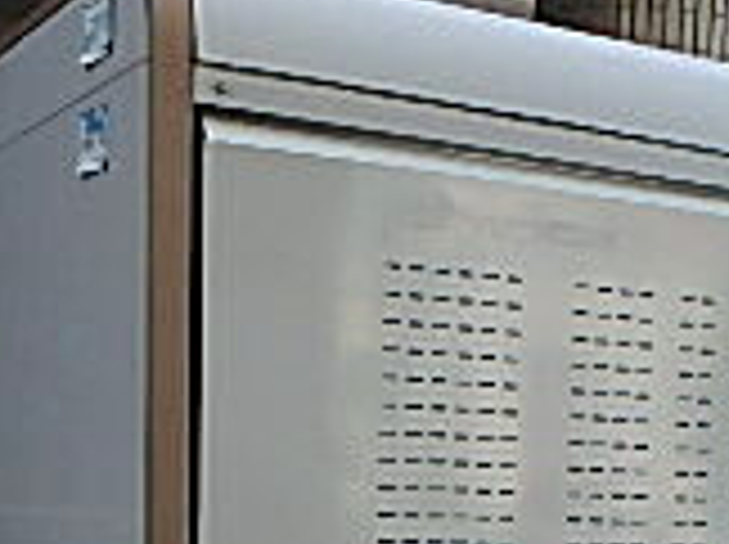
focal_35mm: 83
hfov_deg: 22.8
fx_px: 1745
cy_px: 755
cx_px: 706
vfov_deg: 16.5
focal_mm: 3.7
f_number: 3.5
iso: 125
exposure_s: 1/400
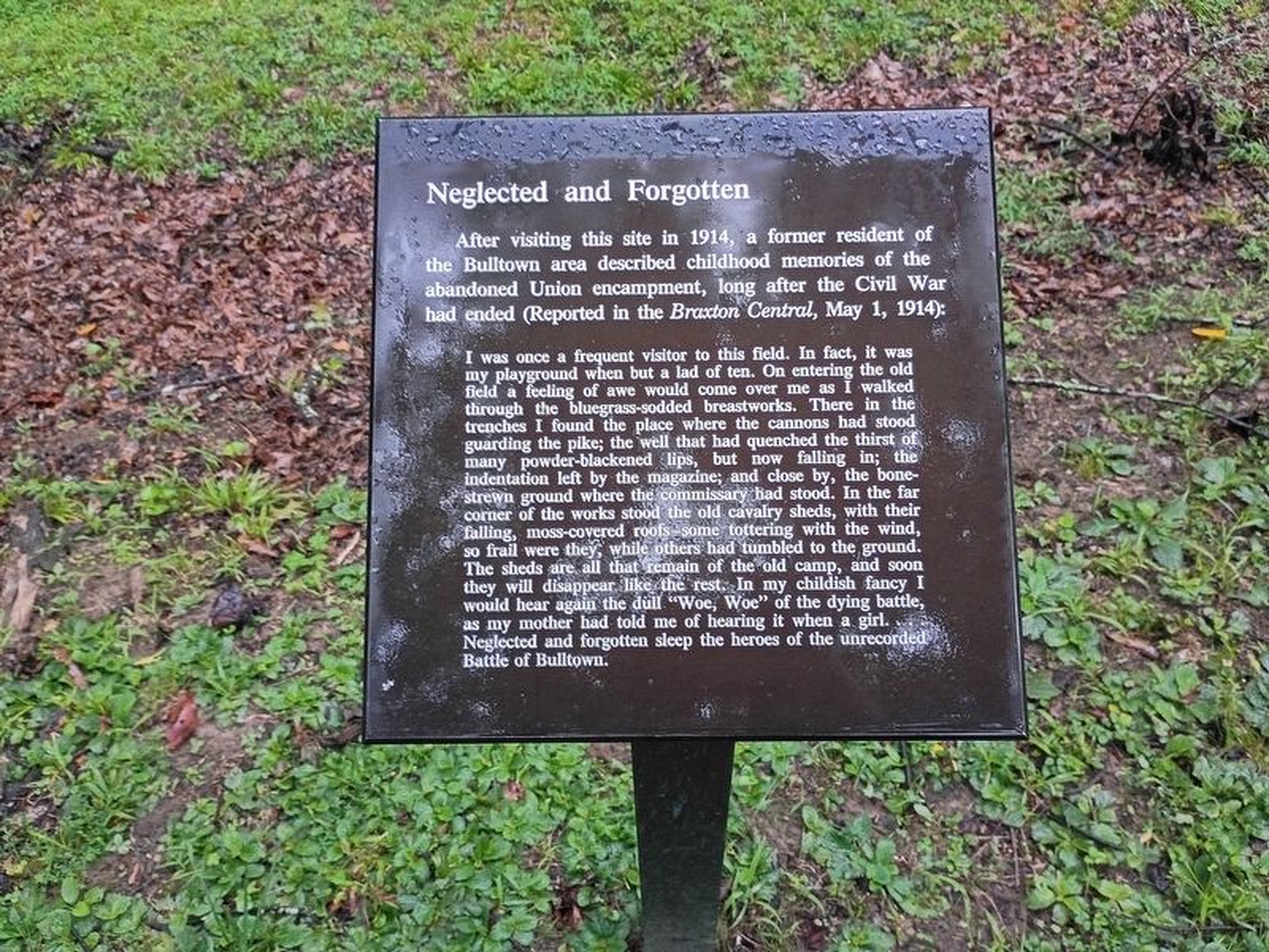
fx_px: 1063
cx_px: 634
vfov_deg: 48.2
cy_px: 476
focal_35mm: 29
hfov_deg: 61.7
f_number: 1.8
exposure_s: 1/60
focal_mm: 4.27
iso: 506
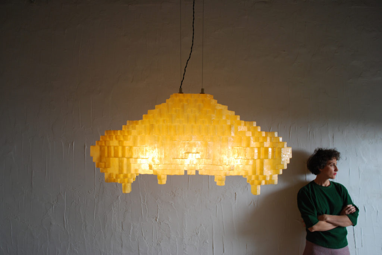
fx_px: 351
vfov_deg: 40.1
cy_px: 128
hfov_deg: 57.2
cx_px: 191
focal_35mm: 33
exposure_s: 1/60
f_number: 4
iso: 200
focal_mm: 22
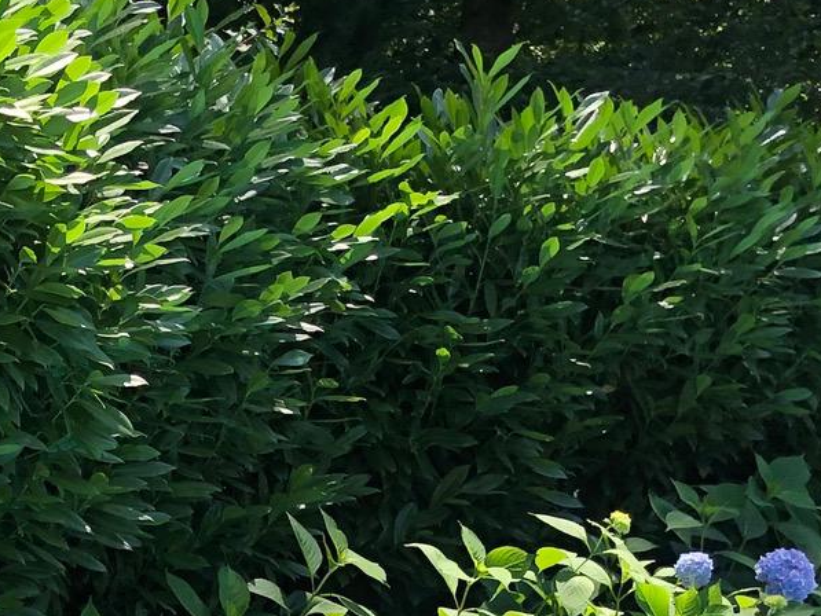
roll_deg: -1.4
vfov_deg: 14.6
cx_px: -227
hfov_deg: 19.0
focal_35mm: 96
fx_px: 2277
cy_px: 861
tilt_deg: -9.3
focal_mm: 4
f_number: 1.8
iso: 20
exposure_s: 1/558
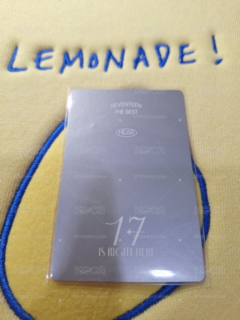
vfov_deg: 73.9
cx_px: 120
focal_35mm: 23
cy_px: 160
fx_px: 213
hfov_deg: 58.9
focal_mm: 5.54
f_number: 1.8
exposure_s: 1/60
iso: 80
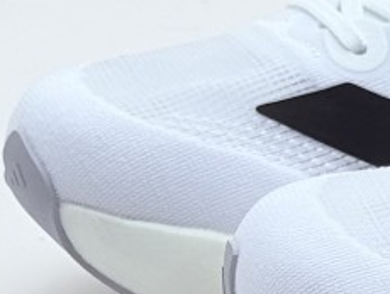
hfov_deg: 21.5
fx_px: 1004
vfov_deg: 16.4
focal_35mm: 89
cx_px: 343
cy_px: 265
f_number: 1.78
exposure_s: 1/675
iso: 64
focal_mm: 6.76
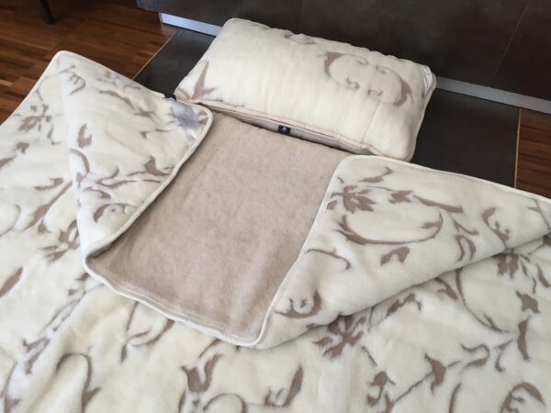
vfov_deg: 48.2
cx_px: 276
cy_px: 206
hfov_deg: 61.7
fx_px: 462
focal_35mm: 29
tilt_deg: -51.0
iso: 32
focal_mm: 4.15
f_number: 2.2
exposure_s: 1/33
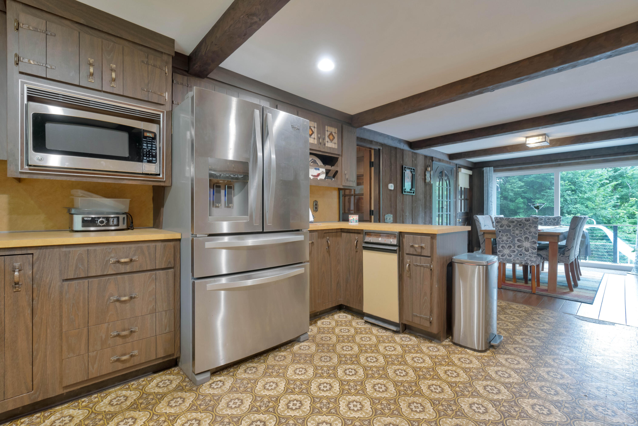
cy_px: 213
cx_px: 319
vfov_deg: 73.8
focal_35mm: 16
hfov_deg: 96.7
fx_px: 284
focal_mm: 16
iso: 800
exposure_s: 1/20
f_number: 8
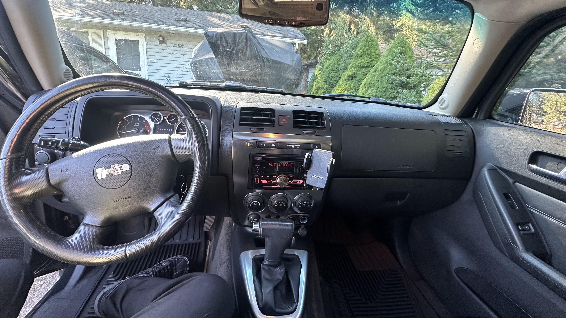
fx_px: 240
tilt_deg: -12.8
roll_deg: -4.6
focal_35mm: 16
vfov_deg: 66.8
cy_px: 137
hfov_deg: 99.4
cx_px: 282
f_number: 2.2
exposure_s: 1/99
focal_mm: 2.22
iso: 200
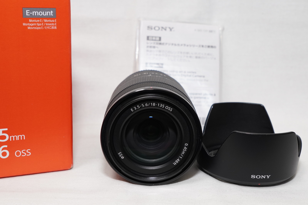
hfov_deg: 40.3
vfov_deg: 27.5
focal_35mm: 49
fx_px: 419
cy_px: 102
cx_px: 154
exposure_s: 1/60
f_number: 8
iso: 800
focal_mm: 33
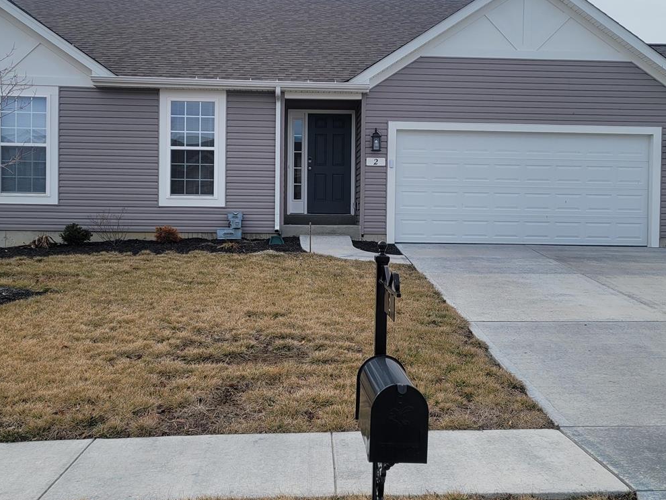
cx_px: 349
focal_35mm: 42
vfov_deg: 34.3
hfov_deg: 44.8
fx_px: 808
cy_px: 219
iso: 40
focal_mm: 5.4
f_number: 1.8
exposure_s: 1/1854
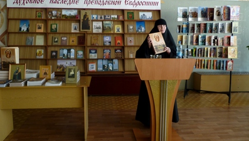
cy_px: 55
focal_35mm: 34
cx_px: 125
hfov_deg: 58.0
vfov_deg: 34.6
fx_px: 225
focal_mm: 5.5
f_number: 2.8
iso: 80
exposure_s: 1/8
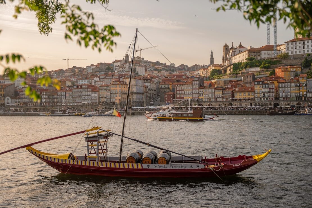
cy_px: 104
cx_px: 156
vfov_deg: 32.0
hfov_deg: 46.6
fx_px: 362
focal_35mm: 42
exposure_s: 1/1250
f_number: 2.8
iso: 100
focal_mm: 41.8
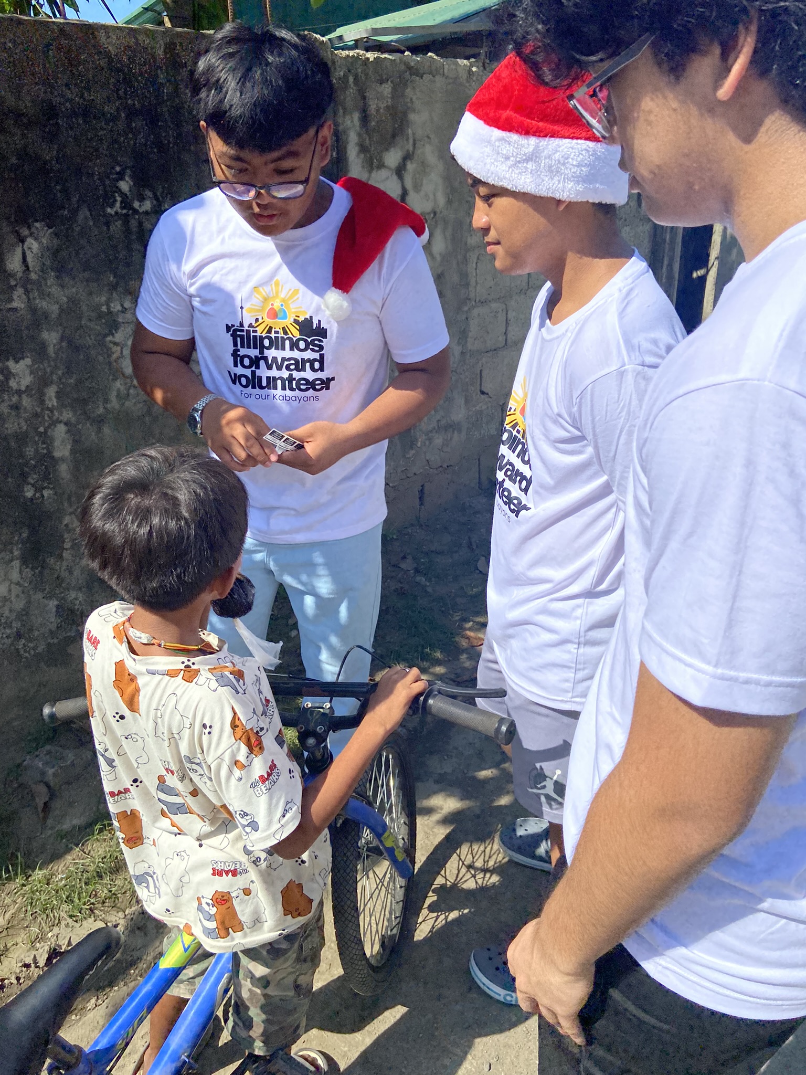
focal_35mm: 26
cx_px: 403
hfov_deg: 53.1
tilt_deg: -26.3
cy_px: 538
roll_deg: +4.1
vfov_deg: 67.3
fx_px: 807
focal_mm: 4.25
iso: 32
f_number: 1.8
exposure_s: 1/6757
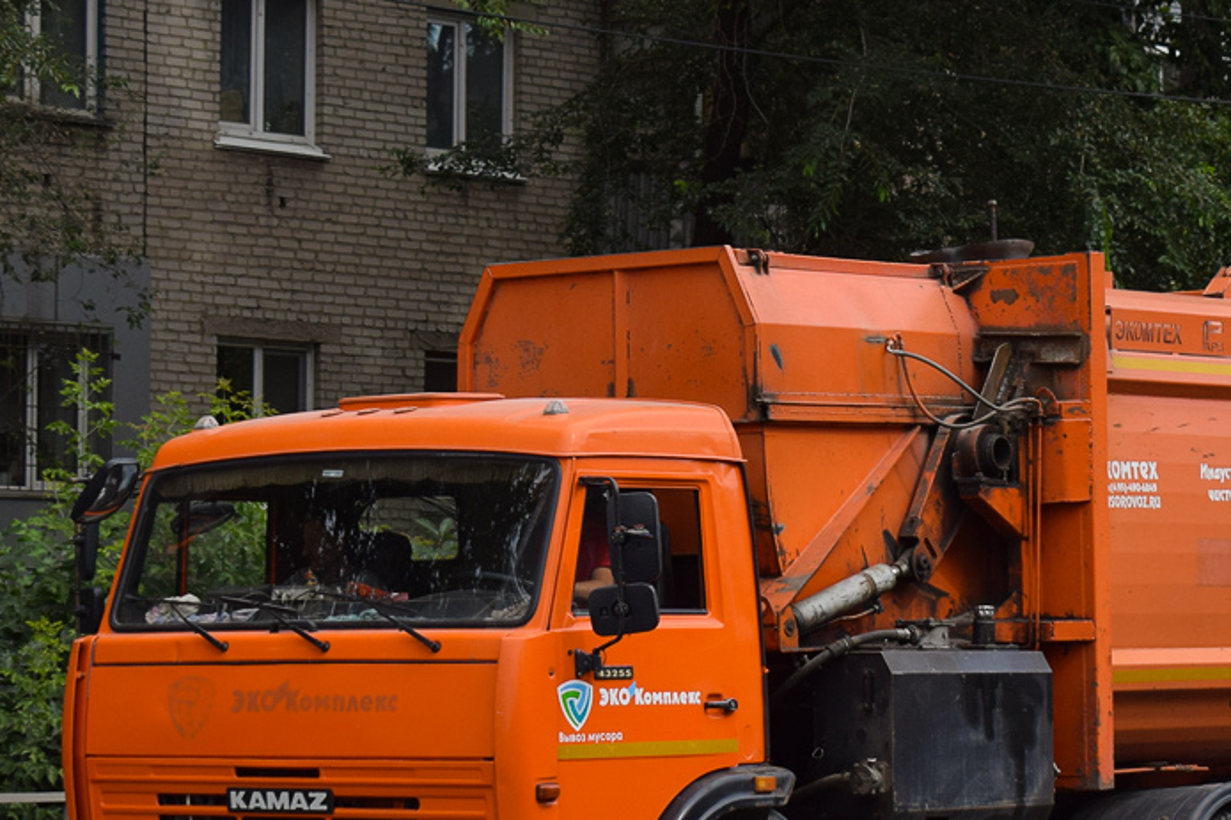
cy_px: 543
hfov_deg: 18.8
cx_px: 676
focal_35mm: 109
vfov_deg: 12.5
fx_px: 3725
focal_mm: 42
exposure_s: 1/800
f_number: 5
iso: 200
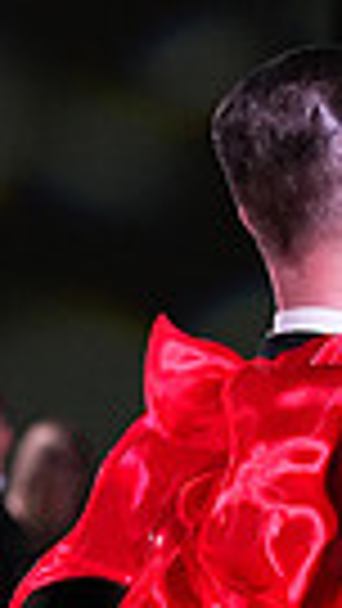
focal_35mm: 622
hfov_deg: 2.0
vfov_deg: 3.5
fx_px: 10021
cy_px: 1054
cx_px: 398
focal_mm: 138
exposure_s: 1/320
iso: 5000
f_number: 5
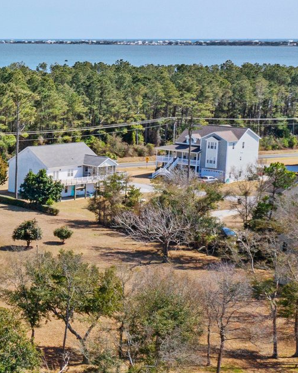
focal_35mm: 86
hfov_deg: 15.2
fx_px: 949
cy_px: 175
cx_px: -250
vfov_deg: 22.2
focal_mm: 10.26
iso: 100
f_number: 7.1
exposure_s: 1/640
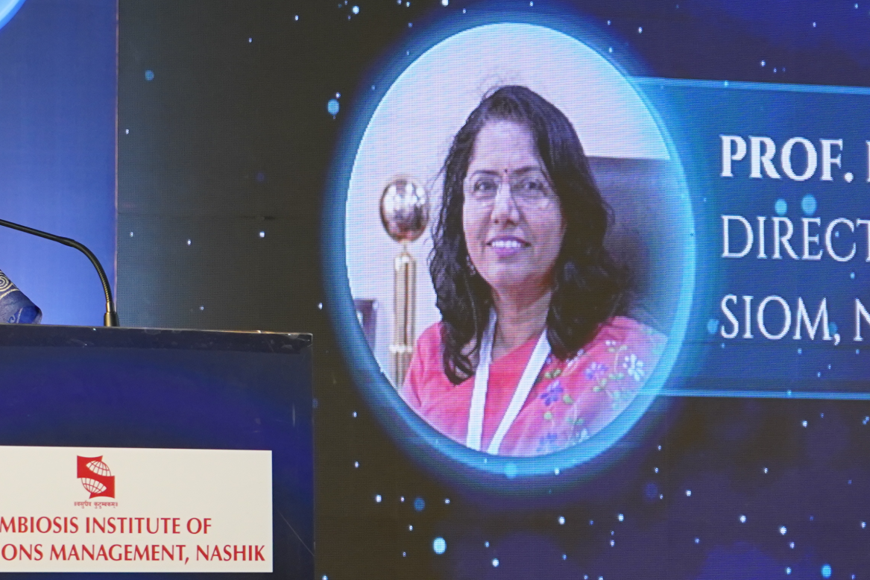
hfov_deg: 11.4
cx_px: 133
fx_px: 4350
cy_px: 200
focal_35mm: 180
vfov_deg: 7.6
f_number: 5.6
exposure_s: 1/200
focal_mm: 70
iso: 1600
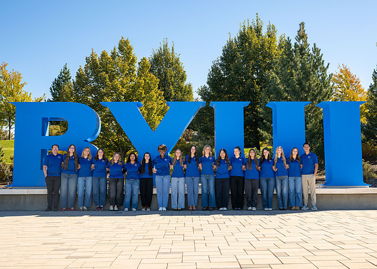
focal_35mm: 47
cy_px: 119
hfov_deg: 41.4
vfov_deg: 30.2
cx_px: 188
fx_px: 499
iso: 320
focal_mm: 38
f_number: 9
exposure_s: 1/640
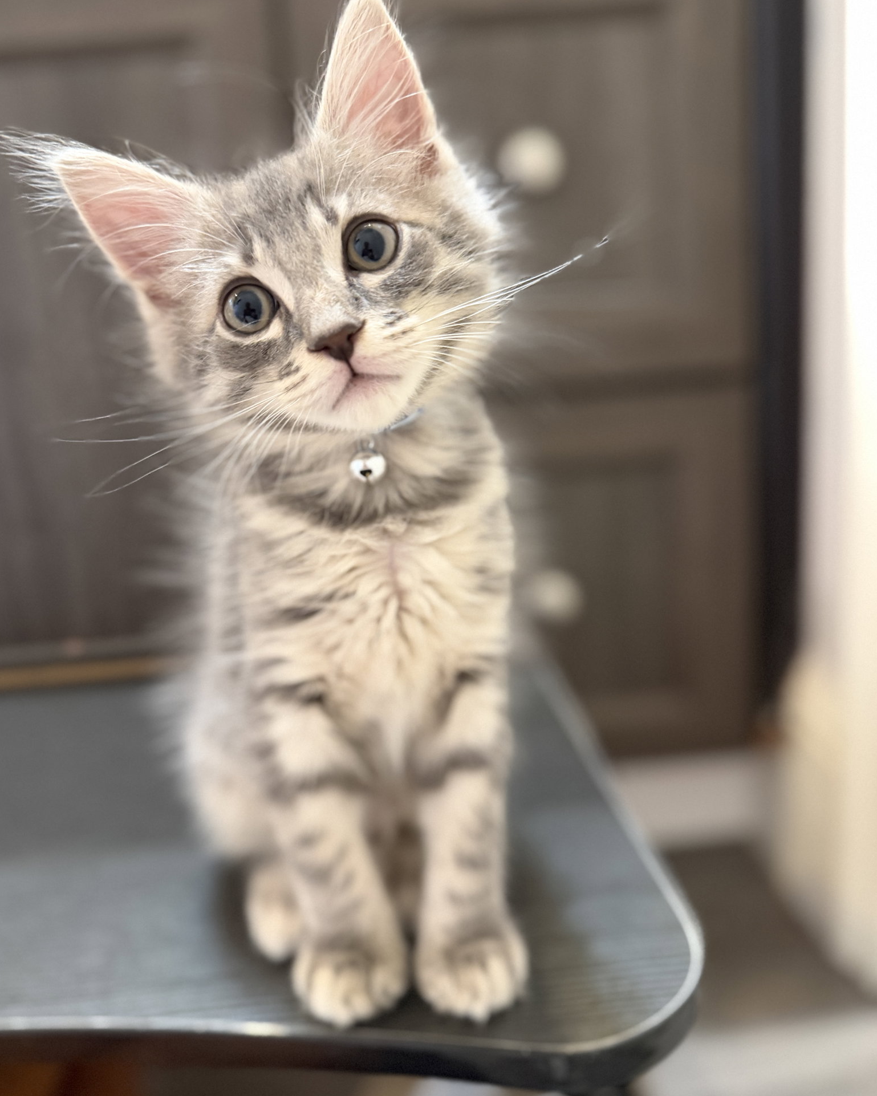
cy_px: 515
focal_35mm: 26
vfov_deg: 66.0
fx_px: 843
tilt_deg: -11.2
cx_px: 424
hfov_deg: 54.9
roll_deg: +4.4
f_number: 1.78
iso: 640
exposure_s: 1/40
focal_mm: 6.76
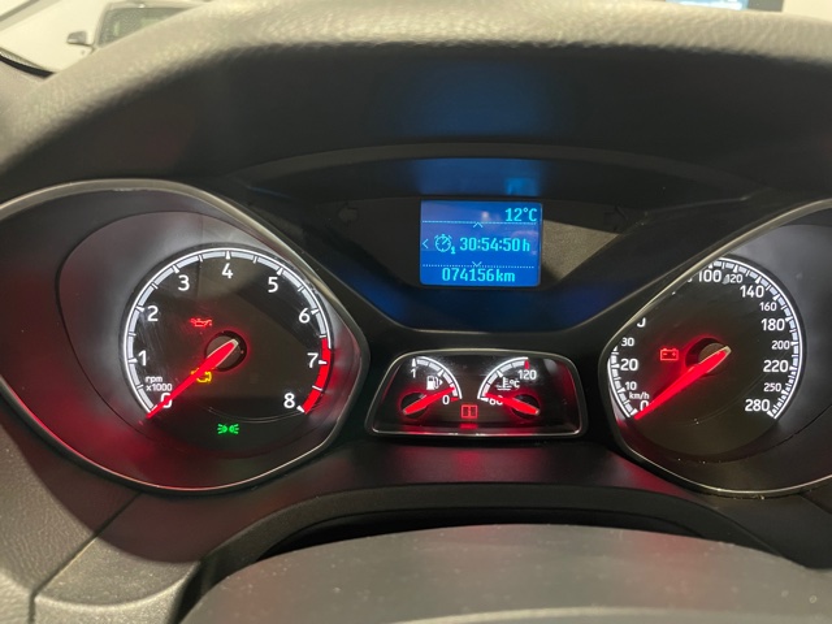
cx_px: 416
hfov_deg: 67.3
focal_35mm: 26
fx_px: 625
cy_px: 312
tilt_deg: -23.1
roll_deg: -1.6
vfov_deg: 53.1
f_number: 1.6
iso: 640
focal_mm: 4.2
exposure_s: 1/25
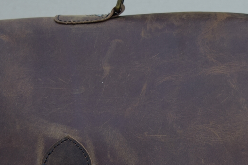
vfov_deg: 9.8
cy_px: 178
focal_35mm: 139
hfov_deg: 14.7
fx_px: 957
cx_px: 190
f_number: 4.5
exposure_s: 1/125
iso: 200
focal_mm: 34
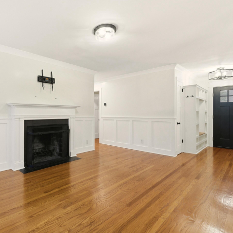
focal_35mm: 20
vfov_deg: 74.8
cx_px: 73
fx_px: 152
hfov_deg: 72.0
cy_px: 113
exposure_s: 1/100
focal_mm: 10
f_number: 9
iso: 400
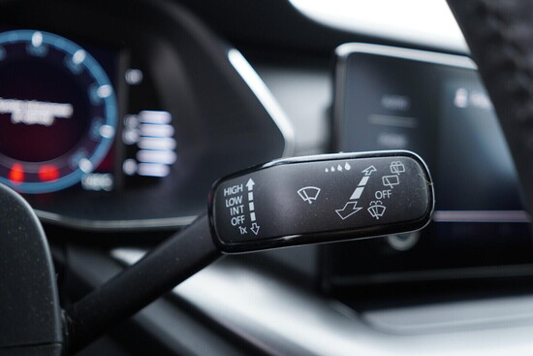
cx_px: 266
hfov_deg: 53.1
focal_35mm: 36
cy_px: 178
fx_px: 533
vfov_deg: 36.9
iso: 320
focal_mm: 24
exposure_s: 1/40
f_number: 2.8
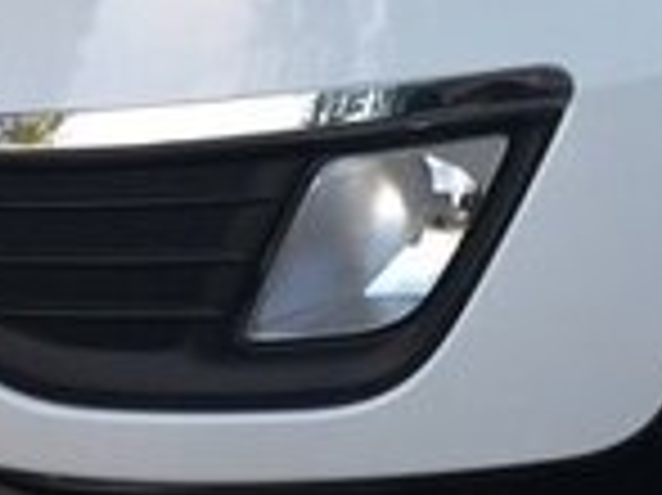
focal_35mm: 130
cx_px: 806
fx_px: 2484
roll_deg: -0.3
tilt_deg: -9.1
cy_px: -164
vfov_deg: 11.1
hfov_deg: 14.7
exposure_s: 1/100
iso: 25
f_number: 2.2
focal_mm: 4.15
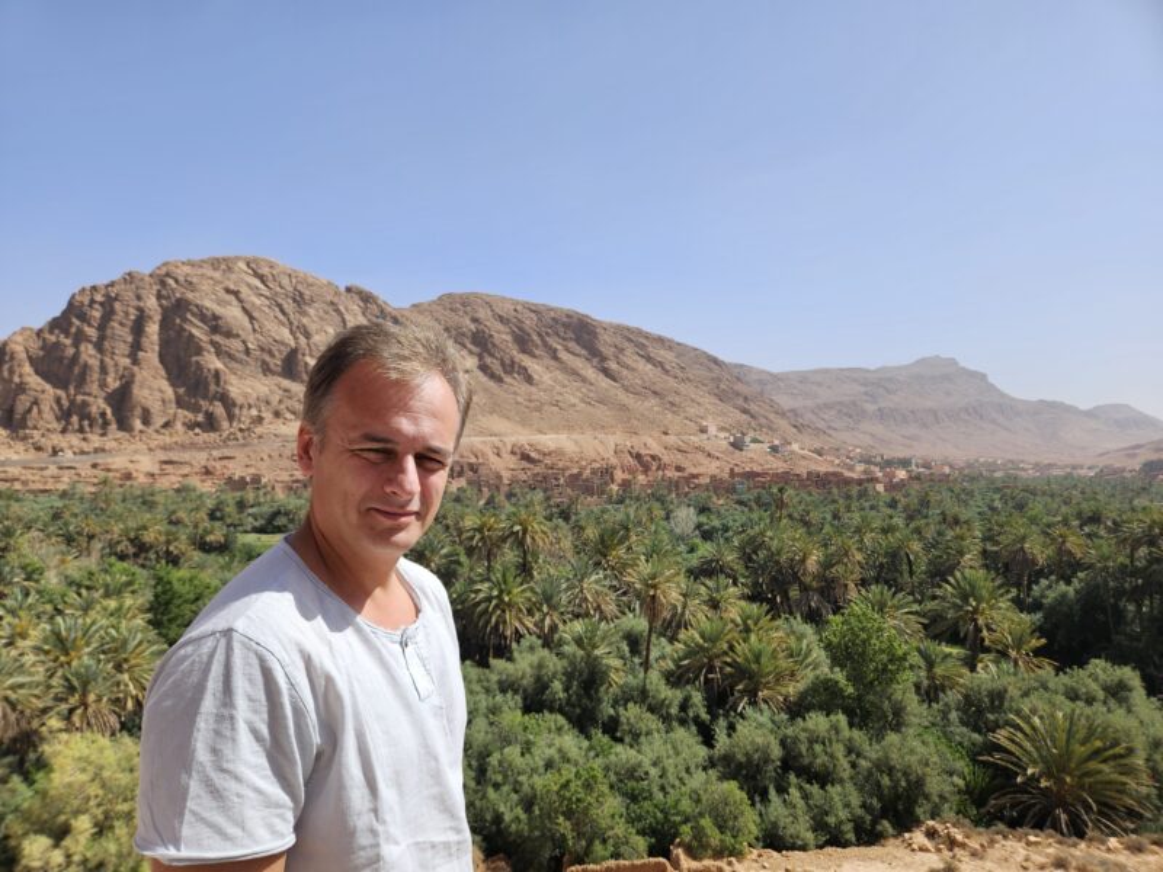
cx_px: 582
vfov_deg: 58.9
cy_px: 436
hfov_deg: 73.9
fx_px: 773
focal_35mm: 23
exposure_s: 1/1645
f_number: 1.8
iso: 25
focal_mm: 5.4
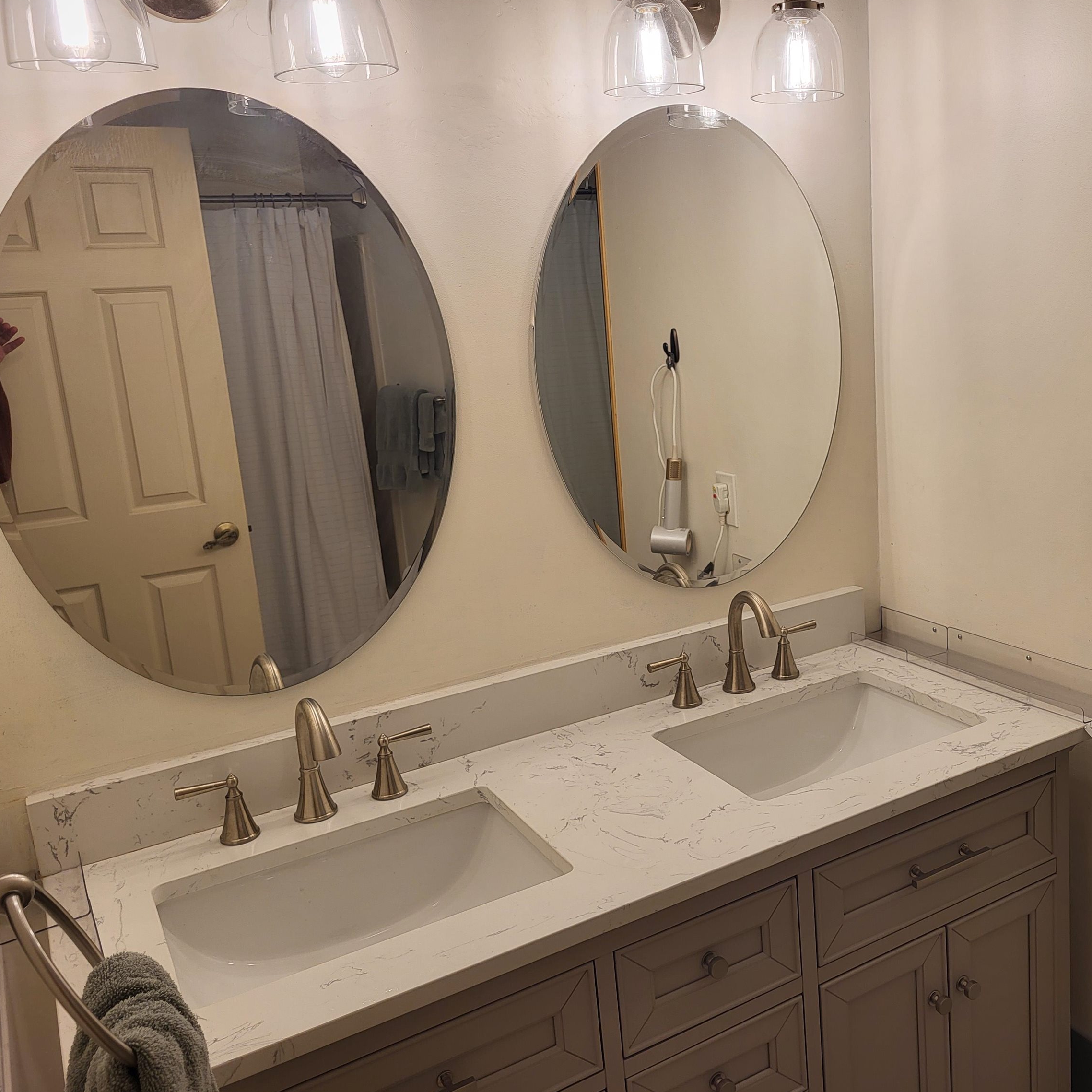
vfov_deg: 52.5
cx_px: 731
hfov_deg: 51.5
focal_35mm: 31
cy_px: 546
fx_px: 1106
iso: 50
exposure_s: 1/120
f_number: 1.8
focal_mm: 5.4
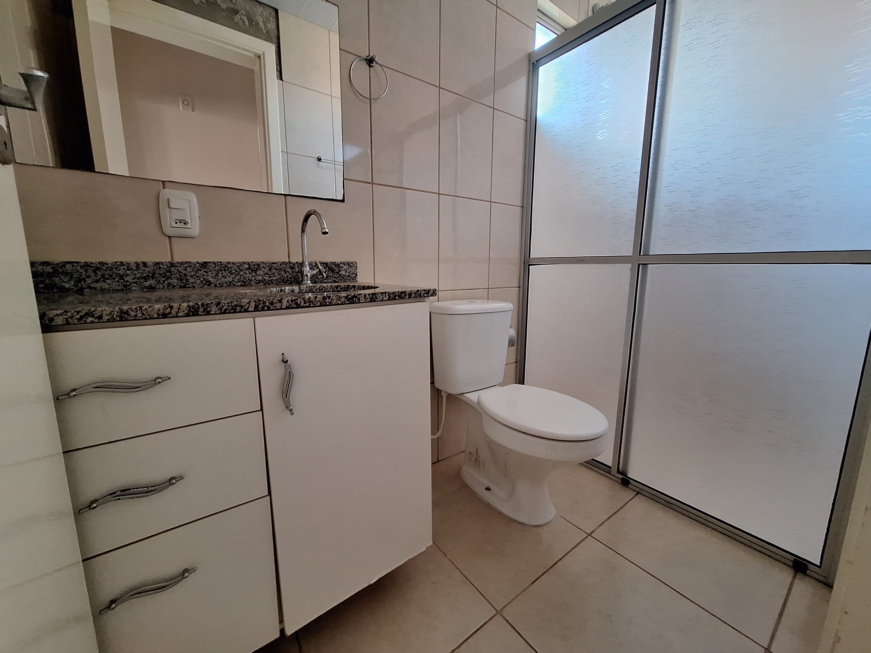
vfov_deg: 89.9
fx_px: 327
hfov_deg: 106.2
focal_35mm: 13
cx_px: 436
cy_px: 326
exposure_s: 1/24
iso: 200
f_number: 2.2
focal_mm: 1.74
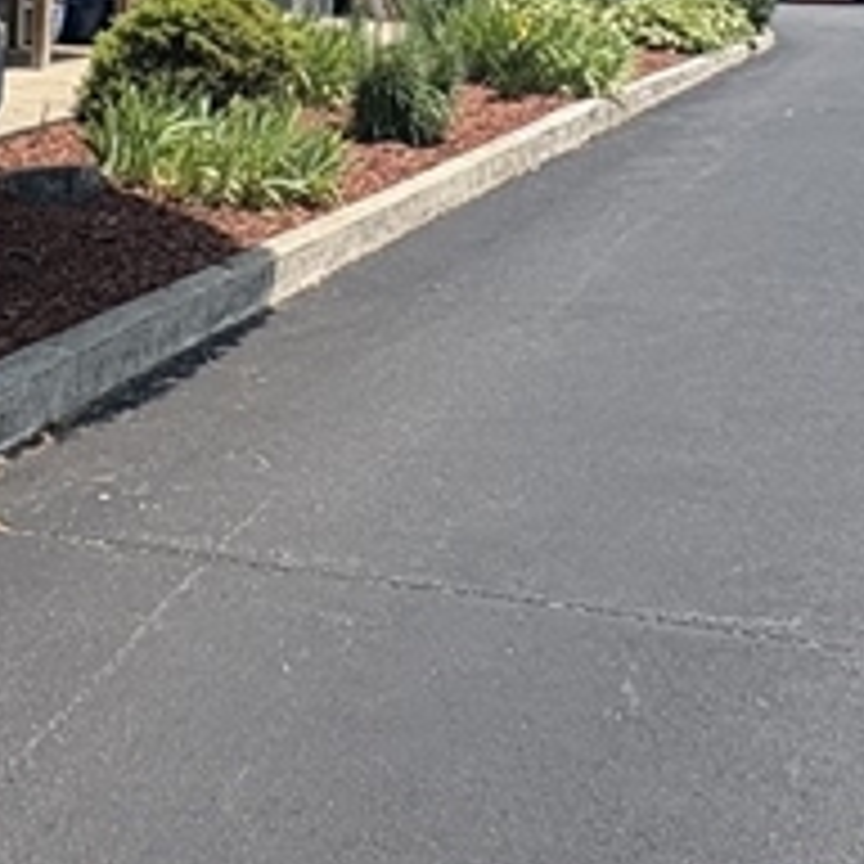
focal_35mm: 66
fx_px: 1864
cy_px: -328
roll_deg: +0.2
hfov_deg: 25.7
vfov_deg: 22.6
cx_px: 184
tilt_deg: +8.4
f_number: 2.2
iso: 50
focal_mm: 2.22
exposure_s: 1/1672
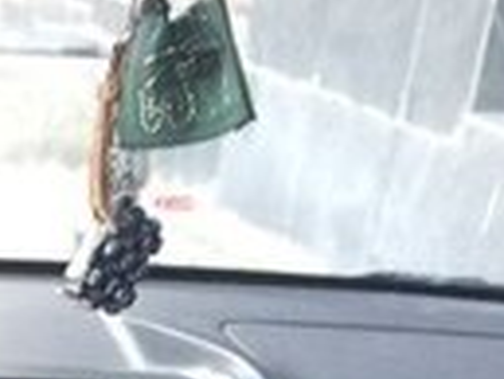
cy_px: 901
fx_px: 2157
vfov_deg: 9.1
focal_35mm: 148
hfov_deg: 12.4
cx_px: -348
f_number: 2.2
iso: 80
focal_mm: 4.15
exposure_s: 1/33
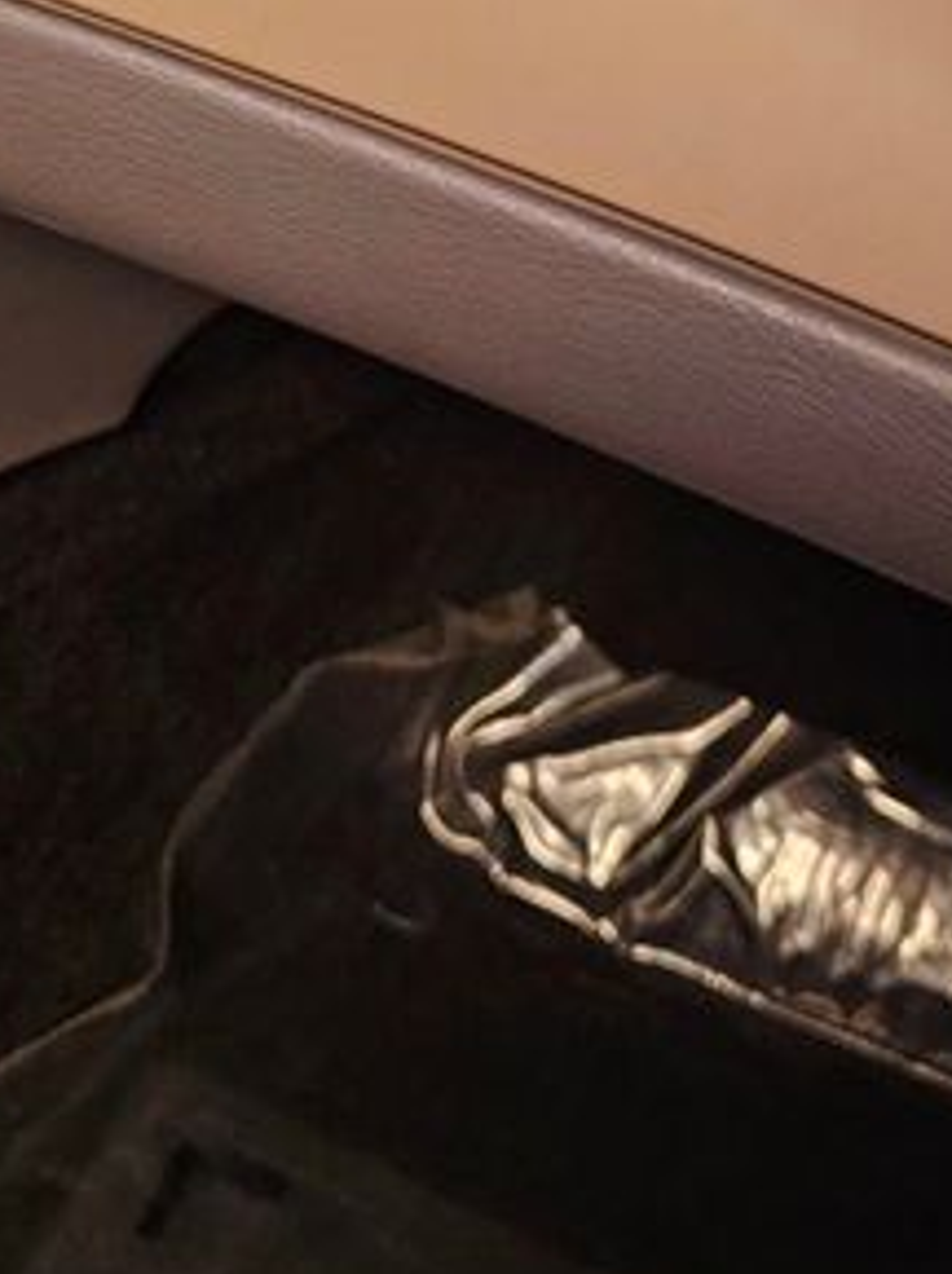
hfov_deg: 21.5
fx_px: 2499
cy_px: -174
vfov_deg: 26.1
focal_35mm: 68
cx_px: 586
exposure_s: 1/40
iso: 640
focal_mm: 6.3
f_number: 1.7
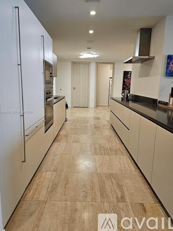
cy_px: 112
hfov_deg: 56.8
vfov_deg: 71.6
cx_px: 86
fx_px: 160
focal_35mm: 24
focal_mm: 6.3
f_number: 1.7
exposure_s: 1/120
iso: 160
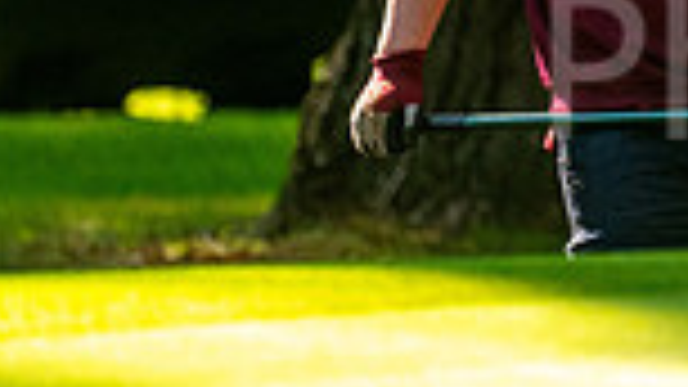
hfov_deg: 1.2
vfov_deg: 0.7
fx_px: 32503
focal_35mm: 1782
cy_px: -144
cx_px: 1133
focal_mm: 300
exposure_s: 1/1600
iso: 800
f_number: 4
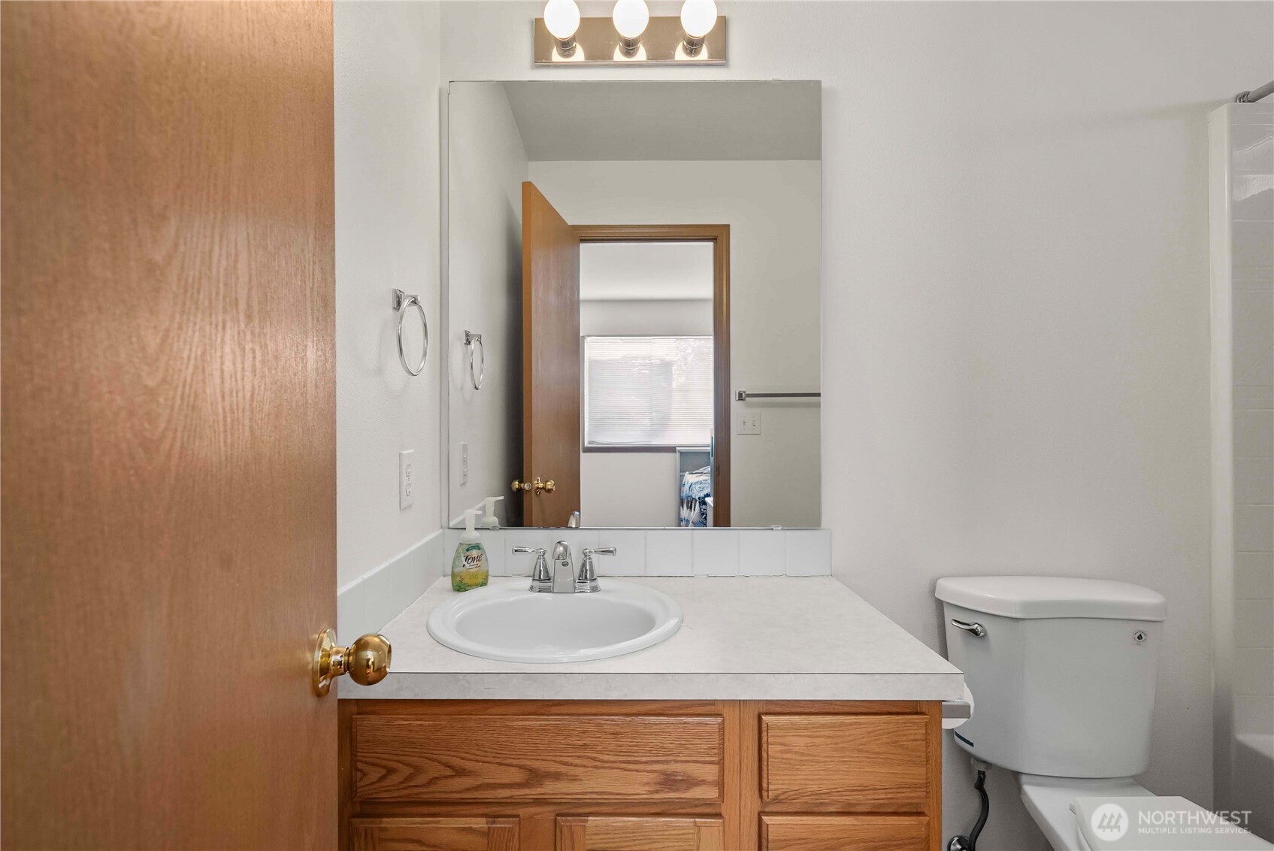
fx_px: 566
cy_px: 426
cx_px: 637
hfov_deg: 96.7
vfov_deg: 73.8
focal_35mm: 16
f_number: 7.1
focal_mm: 16
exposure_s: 1/60
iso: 160
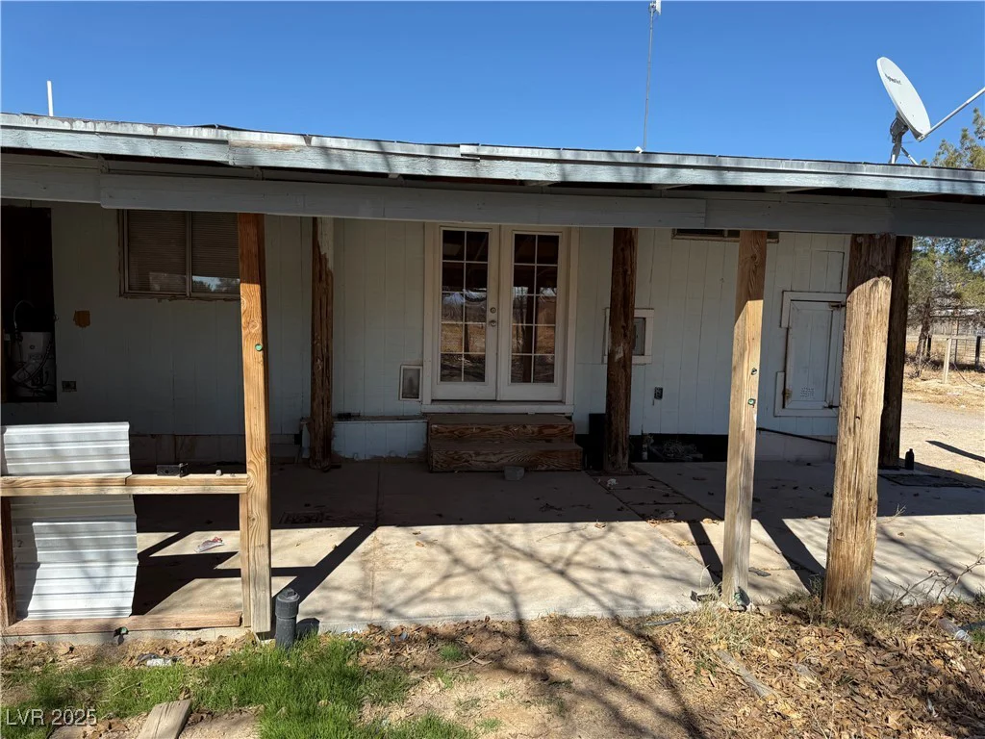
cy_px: 370
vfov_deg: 56.8
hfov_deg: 71.6
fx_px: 683
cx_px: 492
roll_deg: -1.6
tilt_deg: -4.1
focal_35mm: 24
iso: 80
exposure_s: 1/3425
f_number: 1.78
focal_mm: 6.76
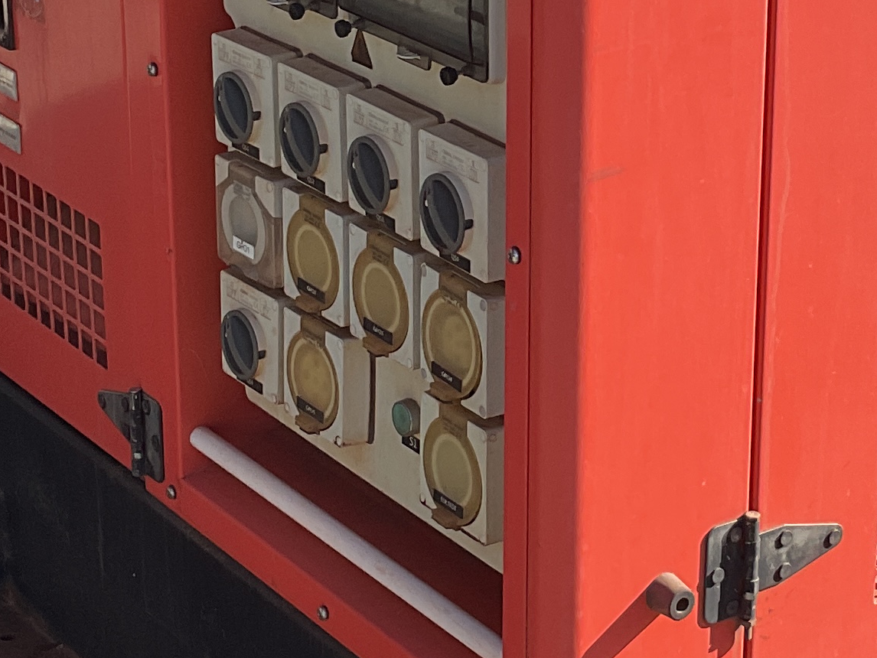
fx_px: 2585
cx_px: 671
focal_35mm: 102
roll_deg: -0.2
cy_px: 197
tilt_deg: -19.9
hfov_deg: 19.1
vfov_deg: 14.5
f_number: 1.8
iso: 16
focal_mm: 3
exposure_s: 1/944
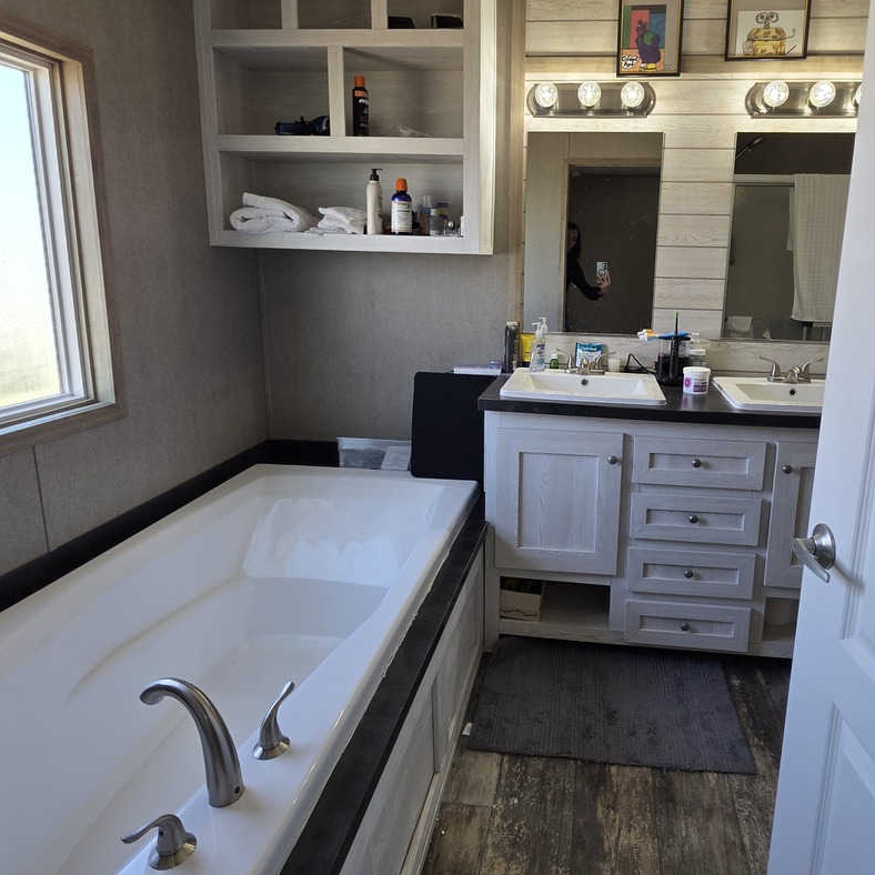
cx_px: 536
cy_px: 400
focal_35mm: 21
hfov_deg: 71.2
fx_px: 601
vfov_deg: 72.0
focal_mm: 2.2
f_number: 1.9
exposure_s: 1/120
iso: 50
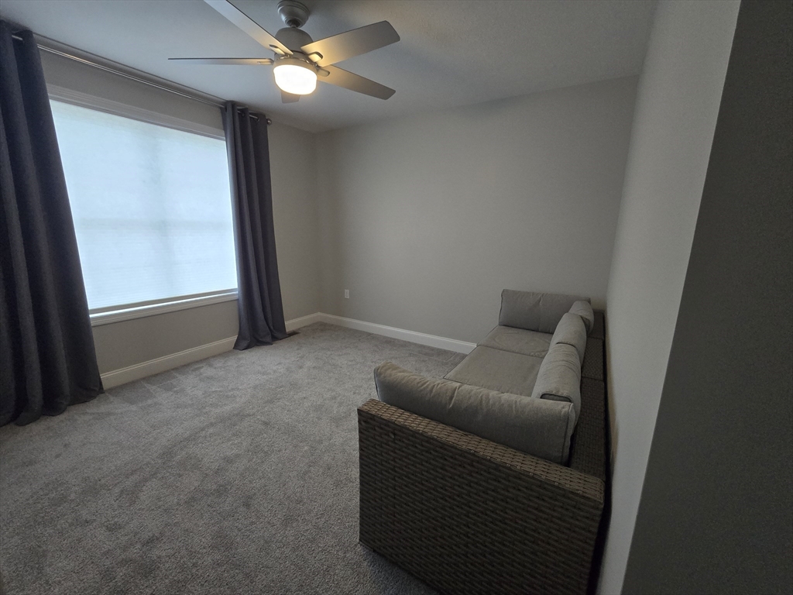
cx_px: 396
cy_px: 298
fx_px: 298
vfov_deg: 89.9
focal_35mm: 13
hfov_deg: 106.2
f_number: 2.2
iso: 400
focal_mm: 2.2
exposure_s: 1/60
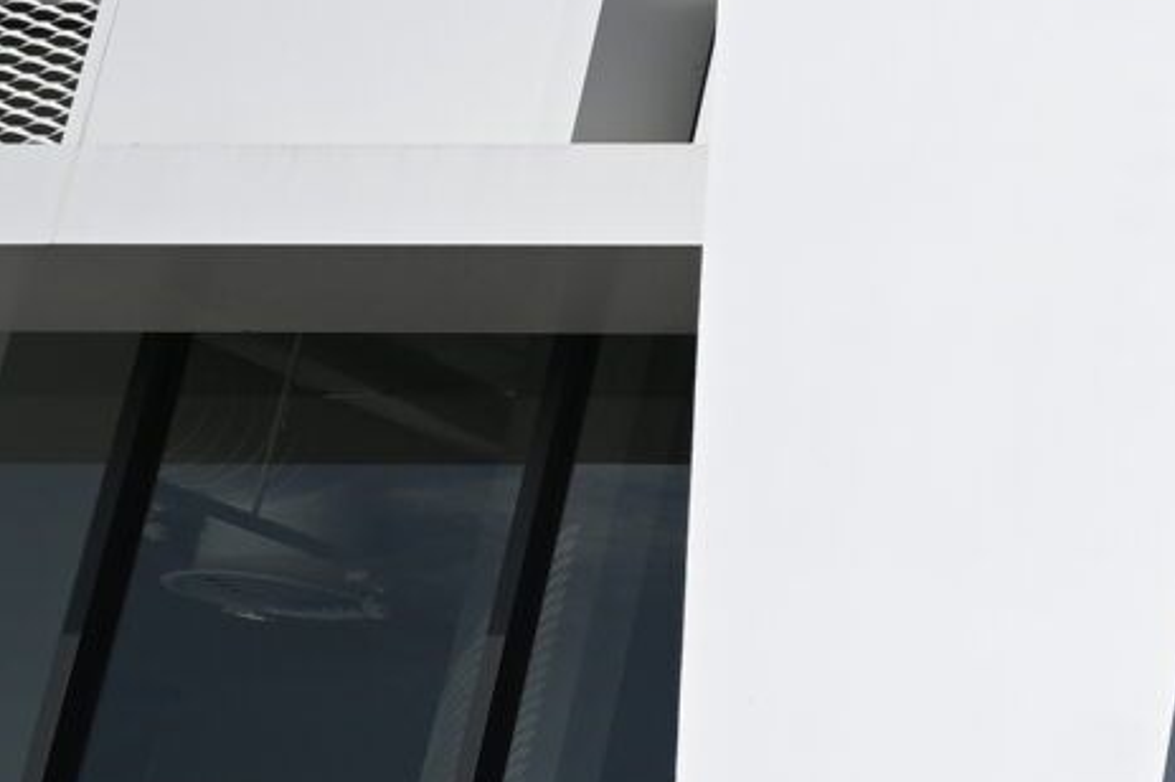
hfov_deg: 14.1
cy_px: 578
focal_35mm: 97
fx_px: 3156
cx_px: 2860
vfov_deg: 14.1
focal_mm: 17.5
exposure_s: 1/1600
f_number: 6.3
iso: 200
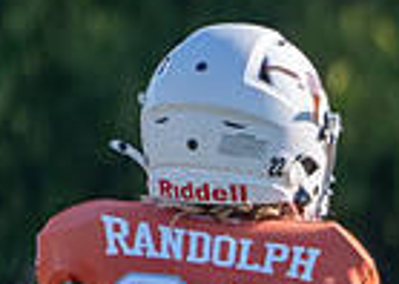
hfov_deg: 0.9
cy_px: 302
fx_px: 26717
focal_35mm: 2360
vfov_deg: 0.6
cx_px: 1043
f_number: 5.6
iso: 500
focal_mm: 400
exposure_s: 1/1600
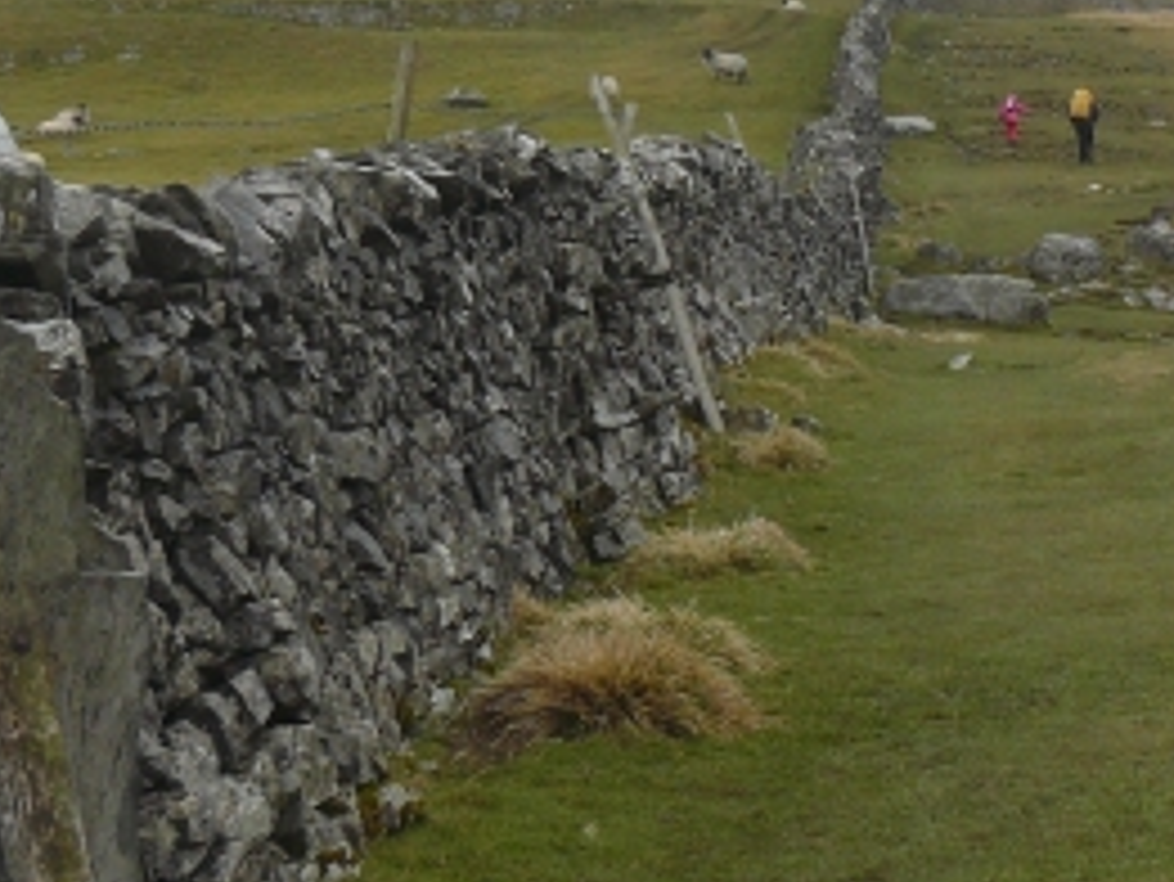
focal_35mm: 106
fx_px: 3597
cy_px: 230
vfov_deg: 13.9
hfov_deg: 18.5
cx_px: 765
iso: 100
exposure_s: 1/160
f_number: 4
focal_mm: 6
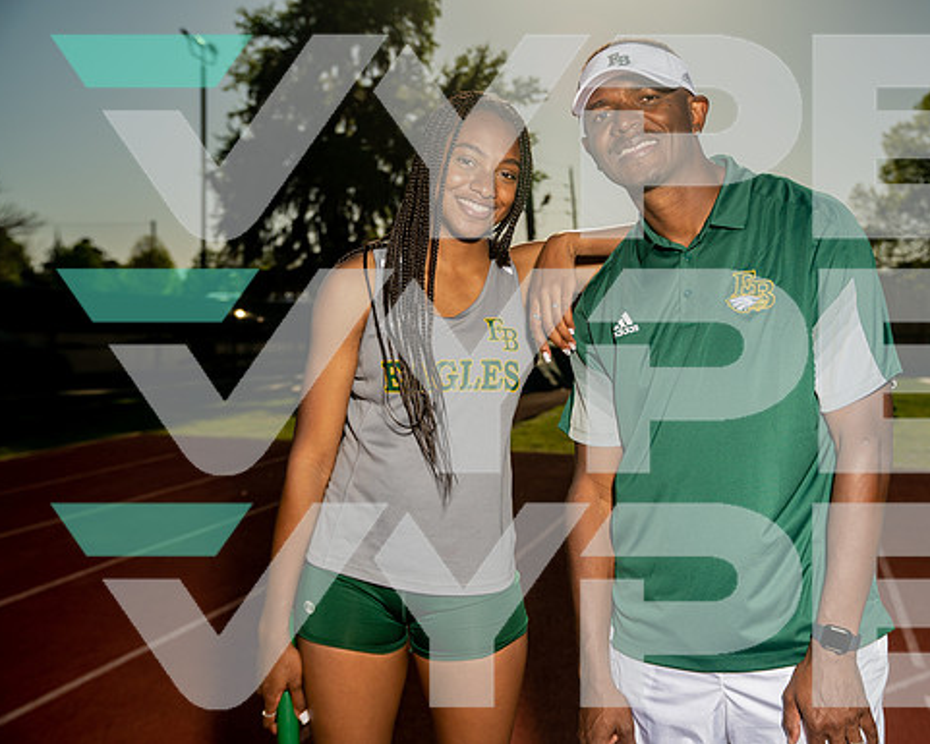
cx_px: 549
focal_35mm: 43
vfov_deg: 34.9
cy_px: 372
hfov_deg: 42.7
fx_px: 1184
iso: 250
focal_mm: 38
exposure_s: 1/250
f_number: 4
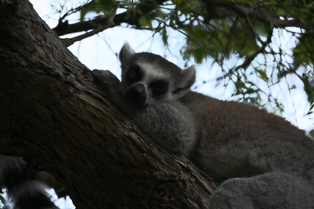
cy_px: 104
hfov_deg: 5.5
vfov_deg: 3.7
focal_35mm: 375
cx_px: 157
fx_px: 3271
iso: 800
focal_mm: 250
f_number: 6.3
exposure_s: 1/400
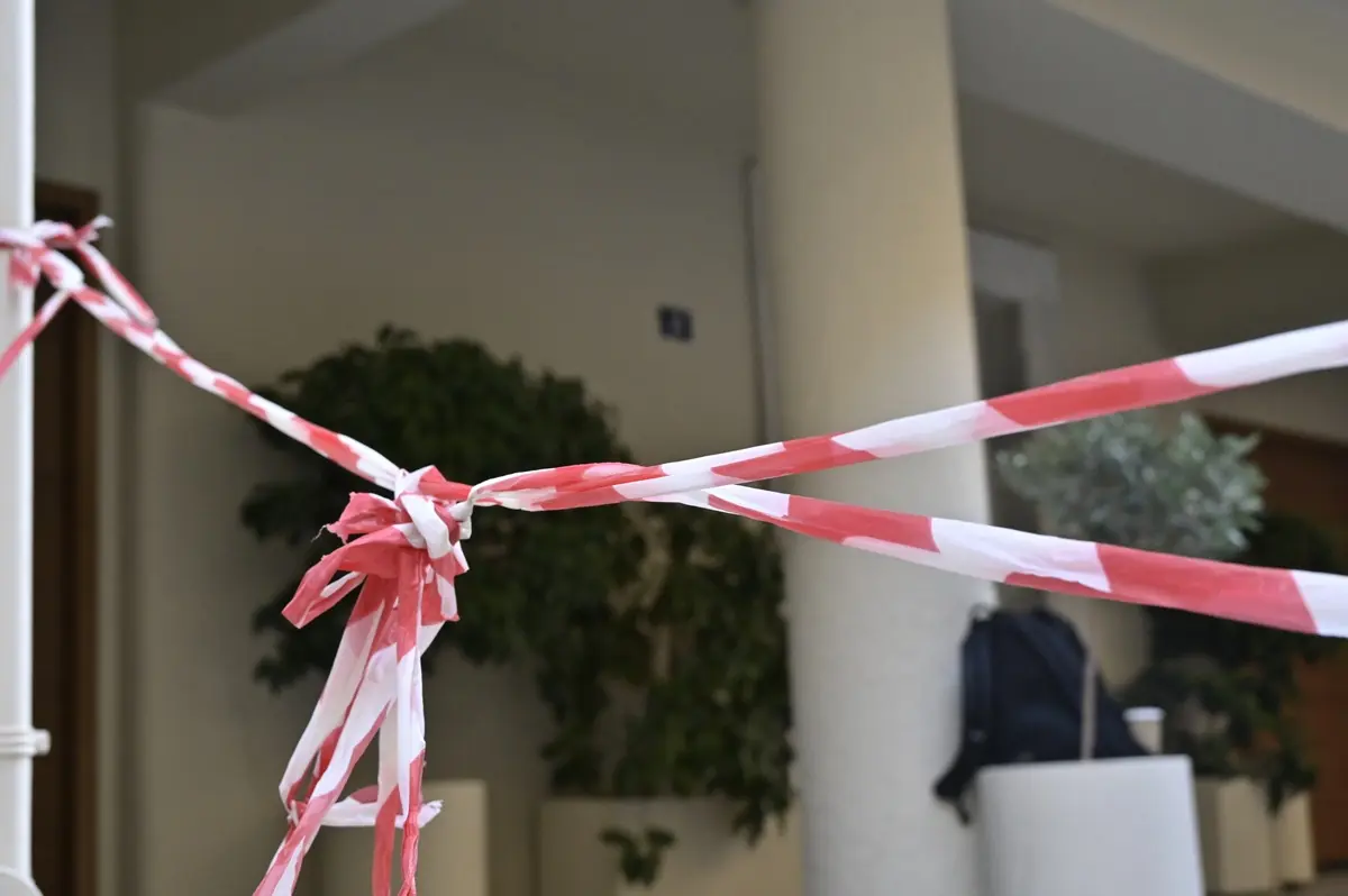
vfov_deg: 25.0
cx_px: 674
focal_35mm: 54
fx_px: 2020
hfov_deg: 36.9
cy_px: 448
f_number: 8
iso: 5000
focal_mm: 54
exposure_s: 1/200
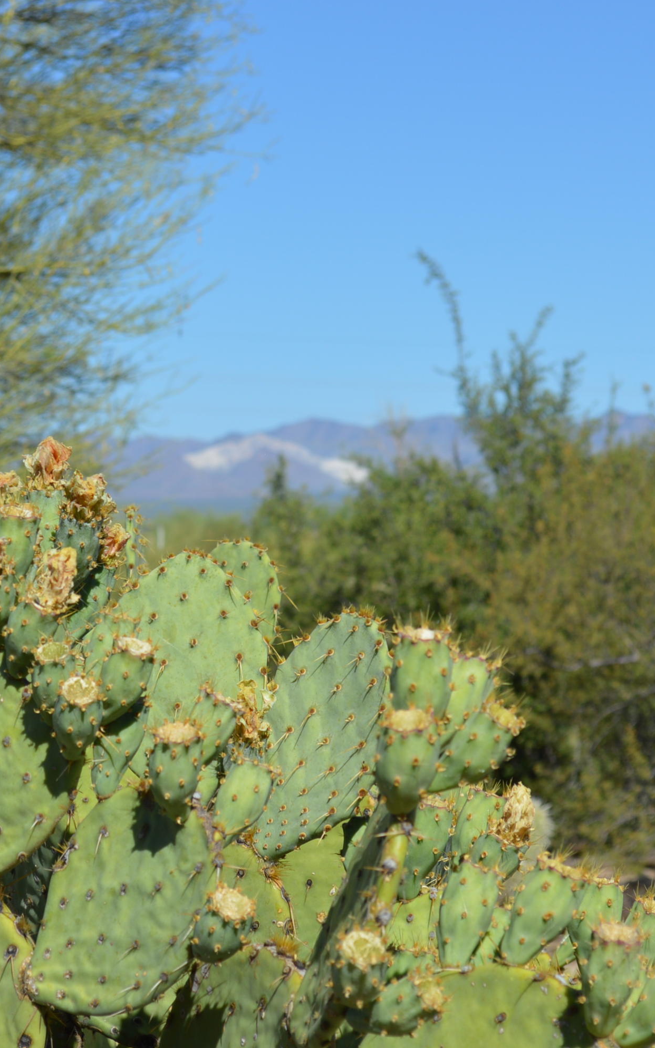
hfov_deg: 10.3
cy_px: 524
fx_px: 3622
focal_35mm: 127
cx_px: 267
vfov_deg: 16.5
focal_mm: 55
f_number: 9
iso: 100
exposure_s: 1/320
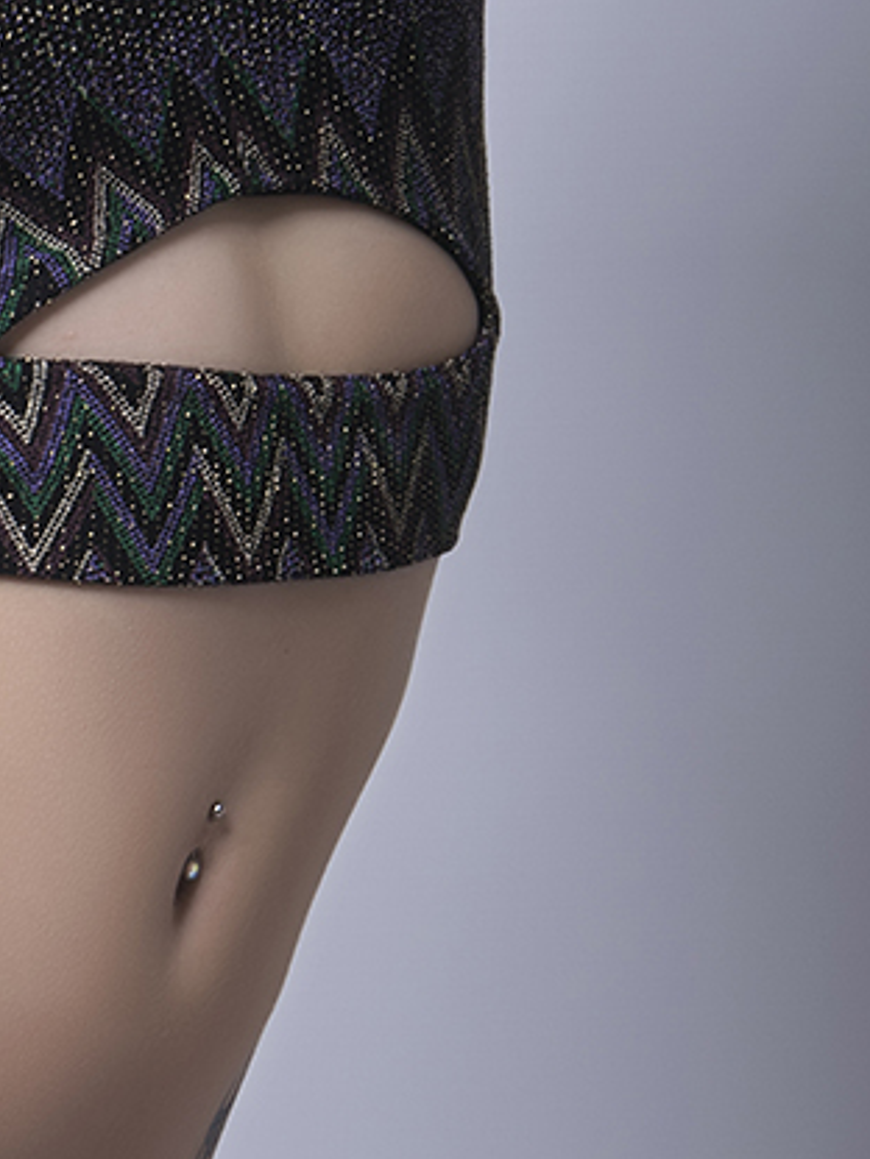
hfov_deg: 4.9
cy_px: 234
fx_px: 10216
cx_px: -233
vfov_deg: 6.5
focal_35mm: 305
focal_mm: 55
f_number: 10
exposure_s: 1/200
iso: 100
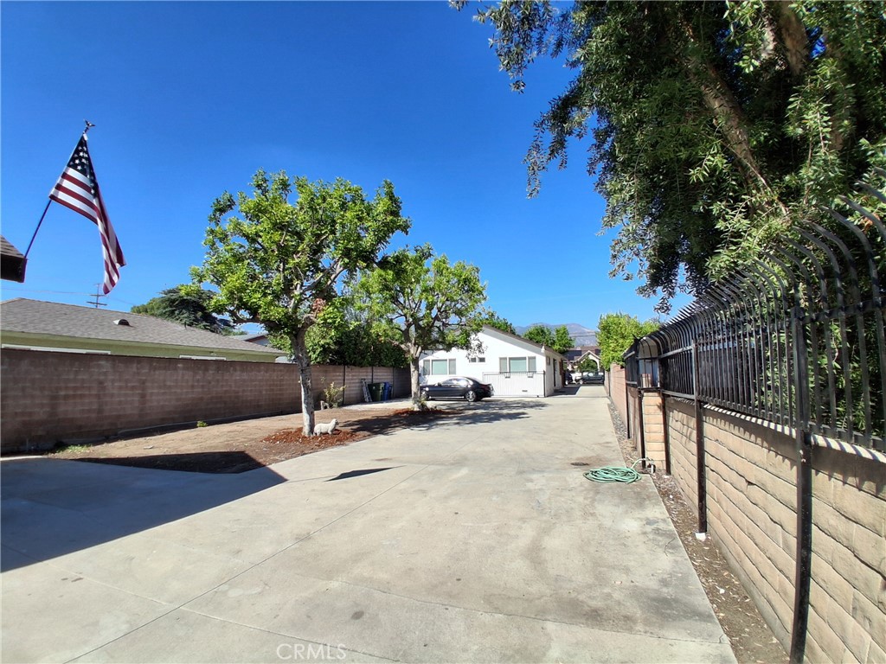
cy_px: 332
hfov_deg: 91.0
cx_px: 443
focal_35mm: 17
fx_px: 435
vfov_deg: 74.7
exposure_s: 1/1074
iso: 50
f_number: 2.2
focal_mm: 1.4
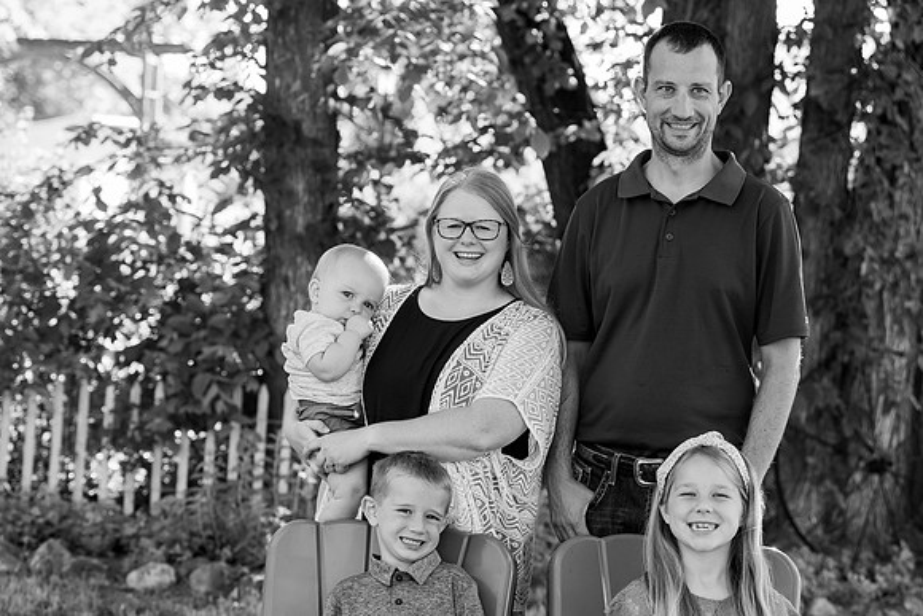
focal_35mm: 92
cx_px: 462
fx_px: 2359
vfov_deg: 14.9
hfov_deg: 22.1
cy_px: 308
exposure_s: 1/320
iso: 800
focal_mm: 92
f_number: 4.5
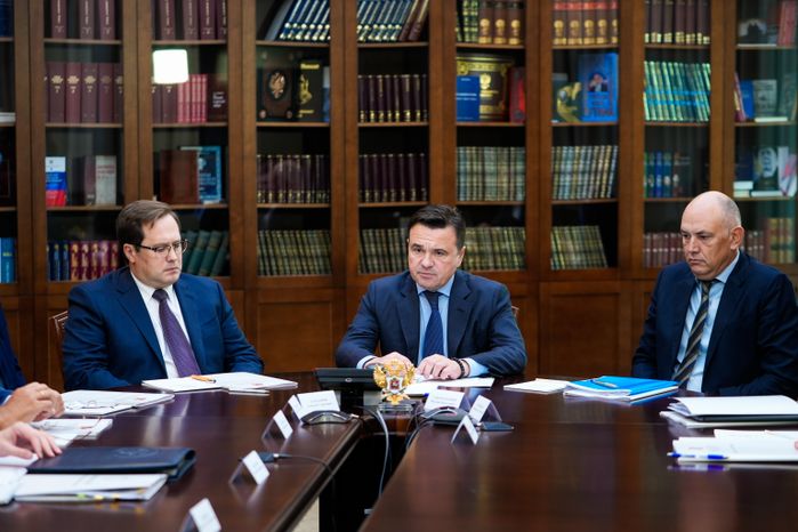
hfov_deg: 24.5
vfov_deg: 16.5
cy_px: 266
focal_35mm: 83
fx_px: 1840
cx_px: 399
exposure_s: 1/100
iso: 800
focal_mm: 83
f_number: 2.8
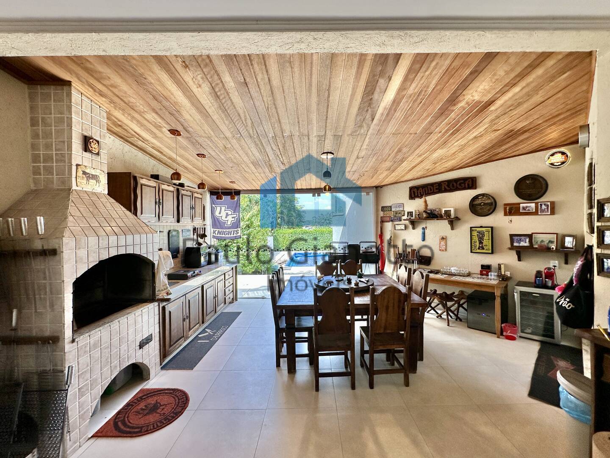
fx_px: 247
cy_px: 229
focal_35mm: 14
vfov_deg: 85.7
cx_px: 305
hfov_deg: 102.1
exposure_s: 1/168
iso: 40
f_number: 2.2
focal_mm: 2.22
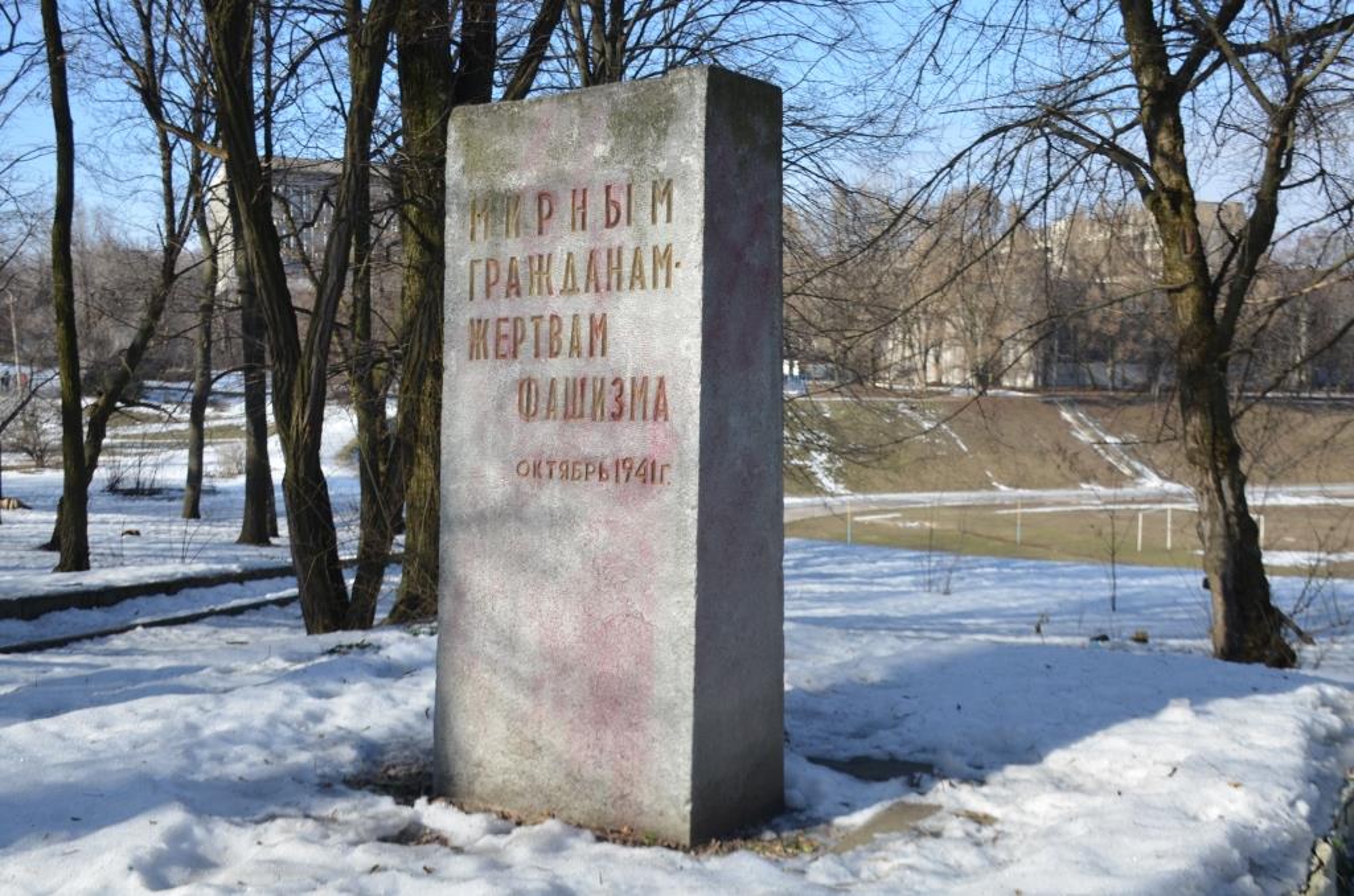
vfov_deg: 34.1
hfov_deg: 49.6
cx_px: 677
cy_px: 448
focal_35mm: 39
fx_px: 1464
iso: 125
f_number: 8
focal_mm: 26
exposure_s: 1/250
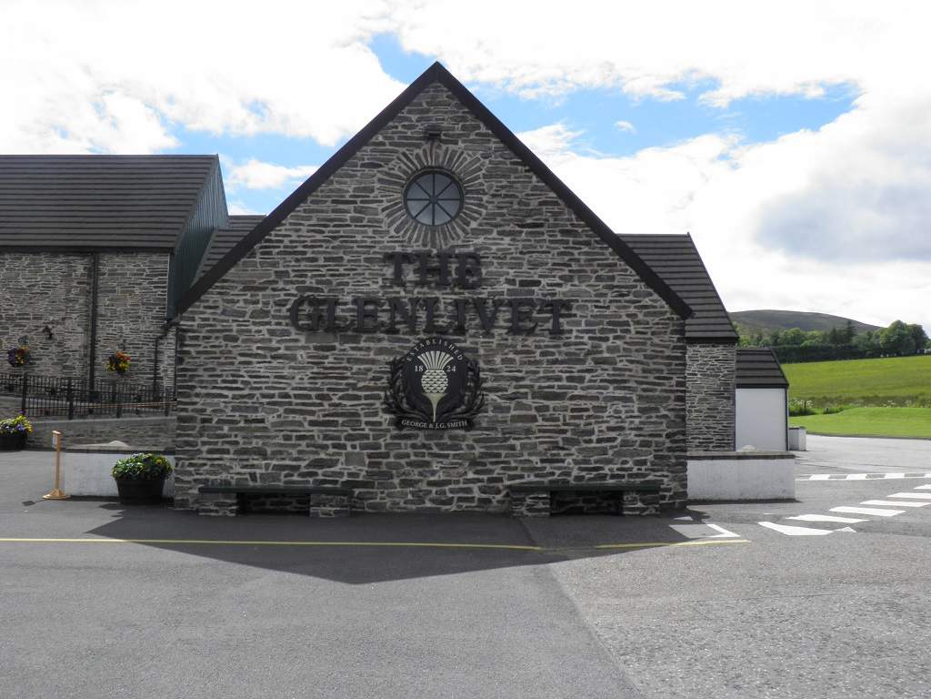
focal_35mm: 30
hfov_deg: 60.0
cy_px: 350
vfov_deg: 46.8
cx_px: 466
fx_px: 807
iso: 50
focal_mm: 5.5
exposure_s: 1/320
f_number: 5.9
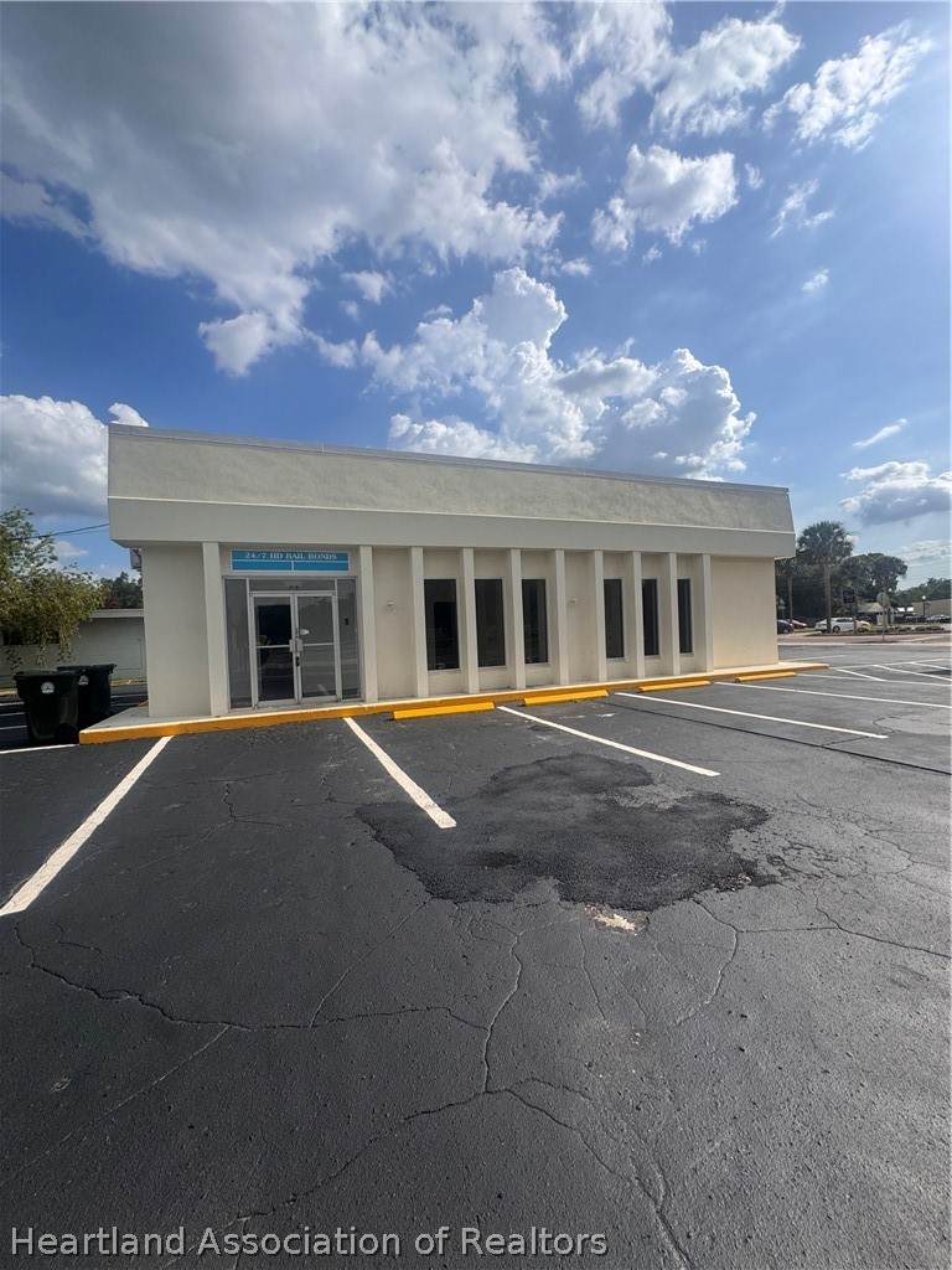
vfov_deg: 102.1
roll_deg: +2.7
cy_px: 635
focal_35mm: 14
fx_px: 513
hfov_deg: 85.7
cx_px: 476
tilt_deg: -1.5
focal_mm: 2.22
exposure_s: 1/2770
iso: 50
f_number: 2.2
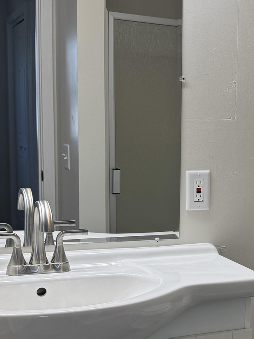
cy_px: 208
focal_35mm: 67
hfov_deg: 20.8
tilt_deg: -8.3
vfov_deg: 28.9
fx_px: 655
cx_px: 281
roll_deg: -2.9
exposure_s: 1/315
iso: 80
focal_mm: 6.76
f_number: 1.78
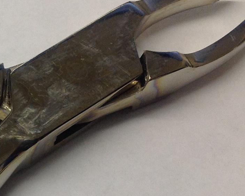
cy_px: 200
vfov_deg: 12.2
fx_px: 907
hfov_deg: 14.3
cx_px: -126
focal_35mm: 125
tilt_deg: -63.4
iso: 50
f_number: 2.4
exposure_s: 1/25
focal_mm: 4.28
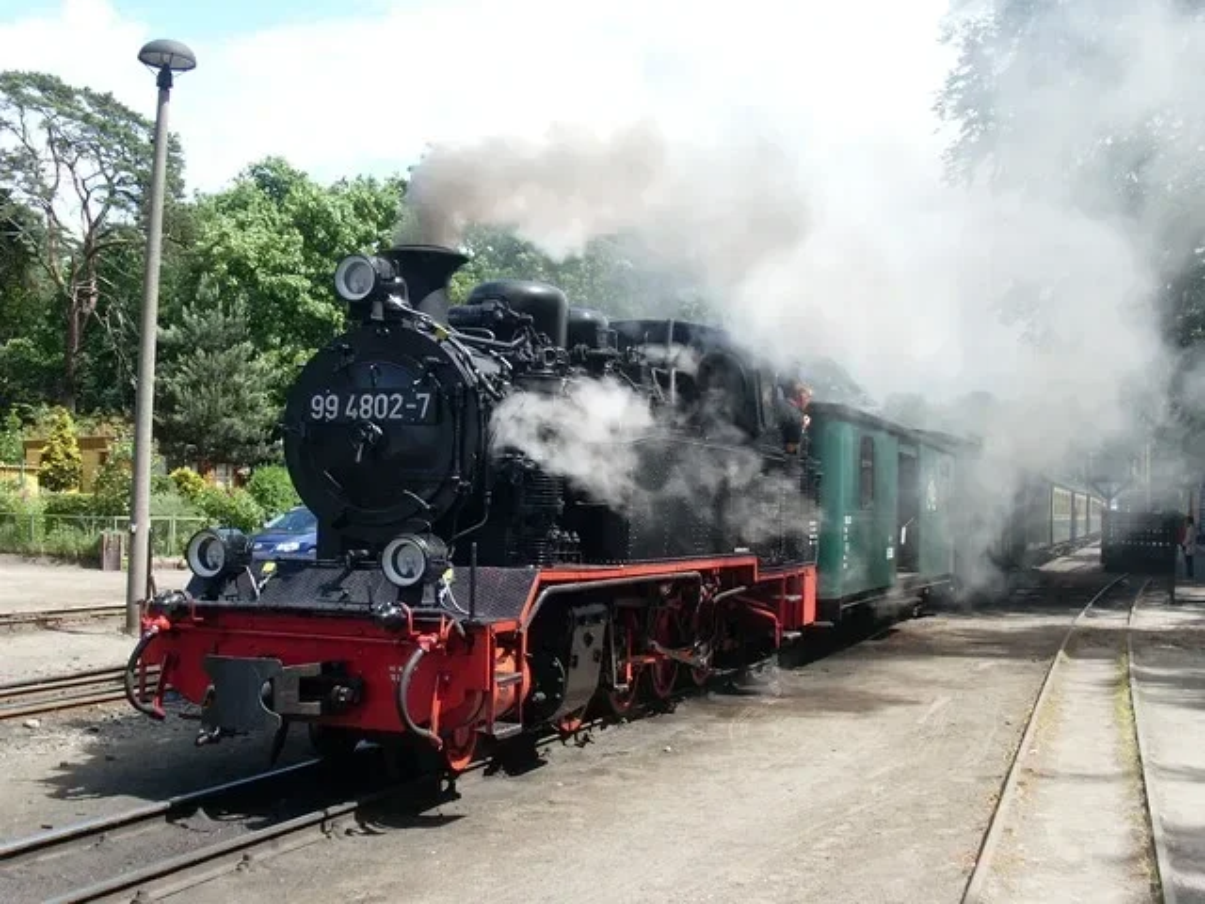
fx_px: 1323
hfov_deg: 49.0
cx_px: 602
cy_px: 452
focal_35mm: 38
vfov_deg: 37.7
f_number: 7.7
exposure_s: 1/90
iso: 80
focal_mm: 6.3
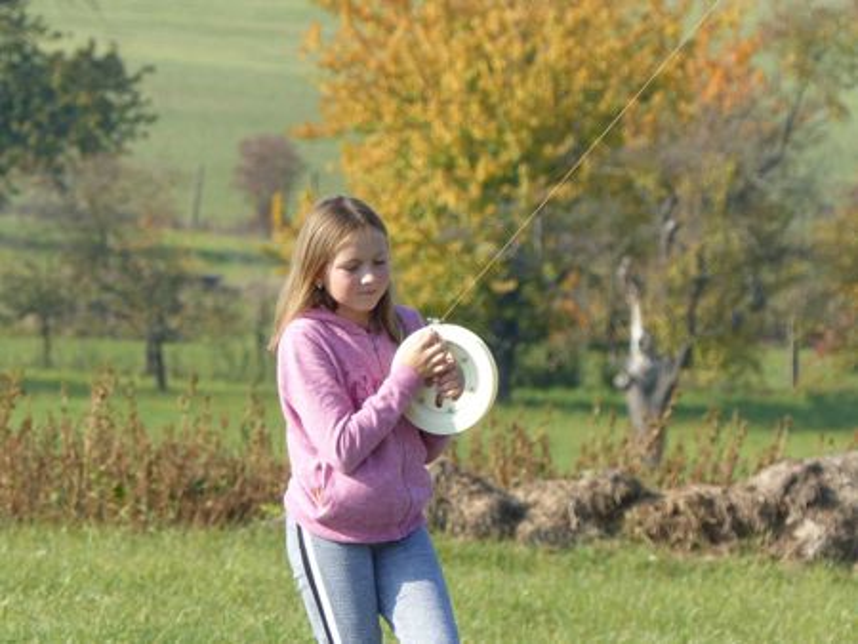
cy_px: 322
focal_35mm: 488
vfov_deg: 3.1
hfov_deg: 4.1
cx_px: 429
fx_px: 12102
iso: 100
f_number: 4
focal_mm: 79.8
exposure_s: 1/640
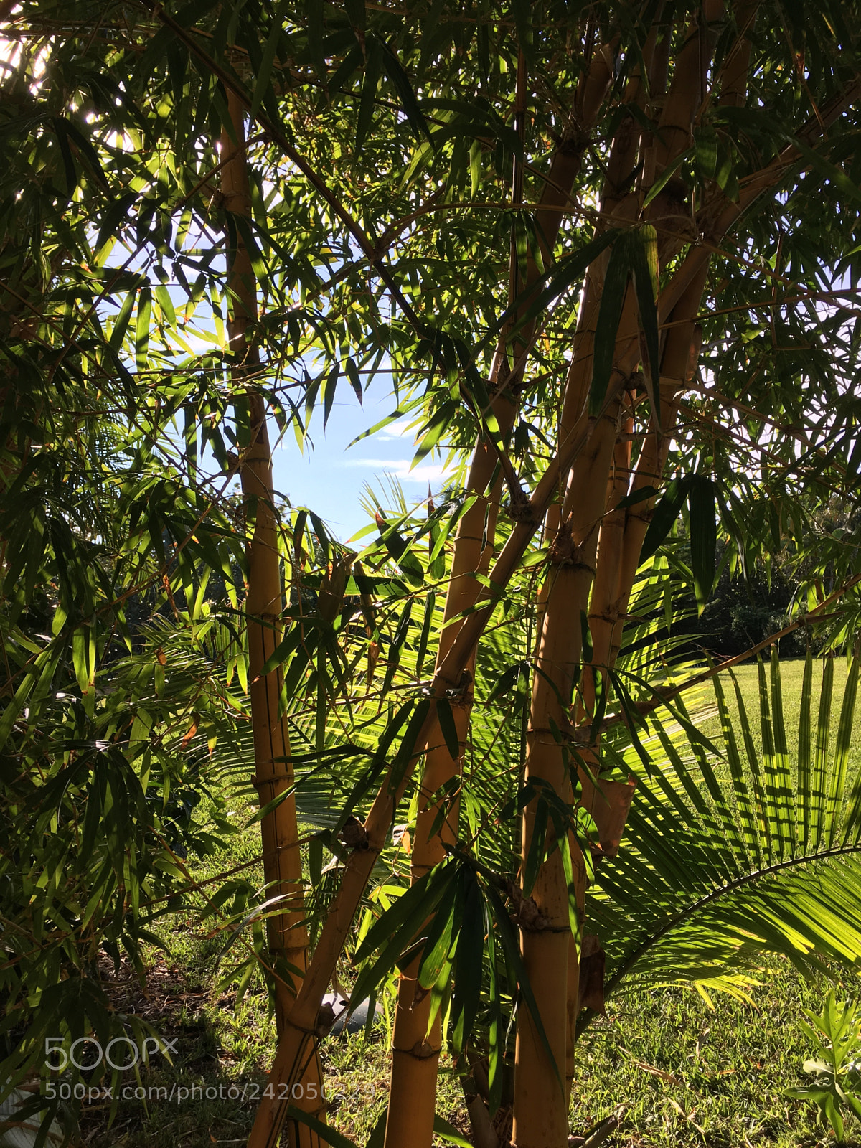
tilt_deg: +2.6
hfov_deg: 48.2
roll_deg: +3.2
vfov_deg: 61.7
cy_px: 574
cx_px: 430
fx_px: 962
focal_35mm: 29
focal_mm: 4.15
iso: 25
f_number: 2.2
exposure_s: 1/674
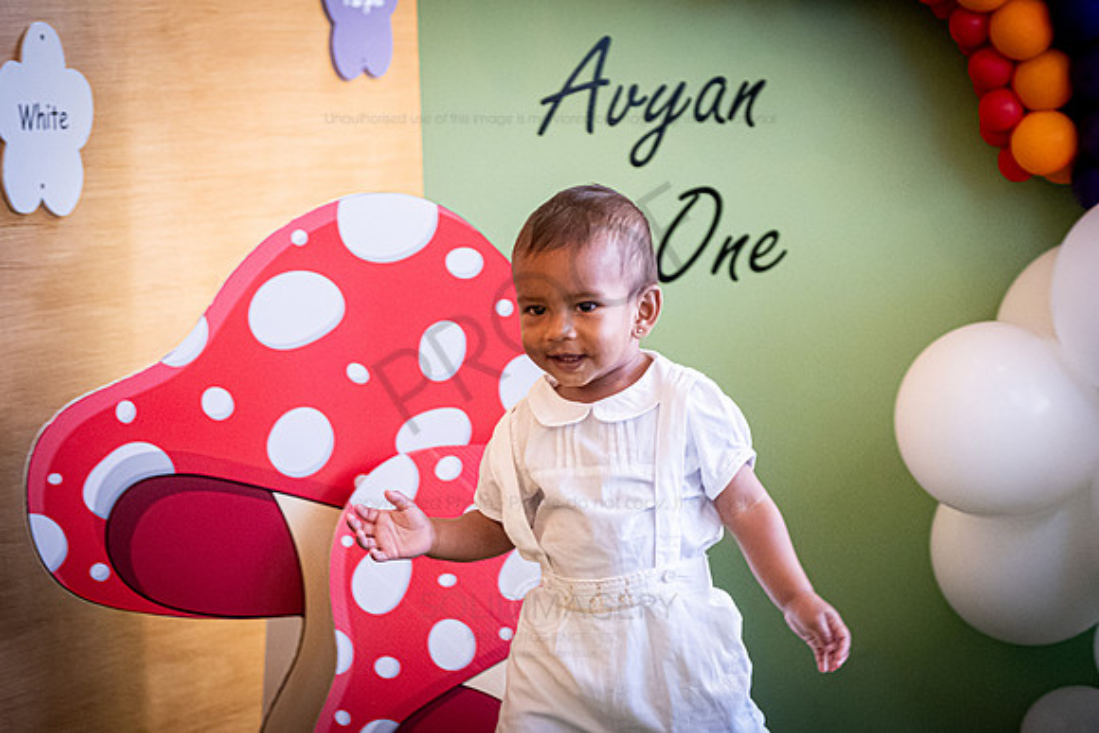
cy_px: 366
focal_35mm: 136
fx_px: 4153
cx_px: 550
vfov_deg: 10.1
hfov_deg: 15.1
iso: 4000
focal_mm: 90.6
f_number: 2.8
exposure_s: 1/125
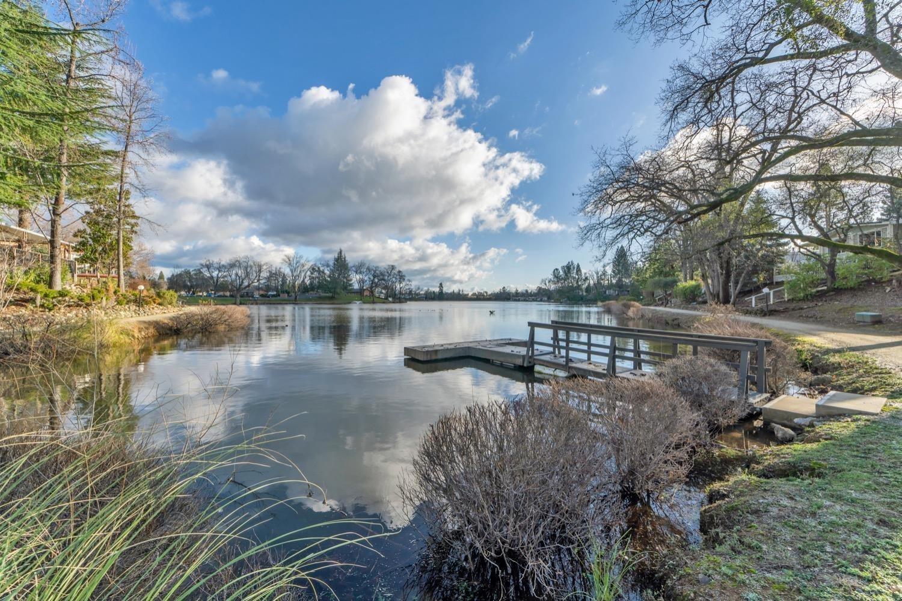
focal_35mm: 13
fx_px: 326
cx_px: 451
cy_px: 300
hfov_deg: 108.3
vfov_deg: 85.4
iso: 200
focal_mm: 13
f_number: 7.1
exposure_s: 1/500
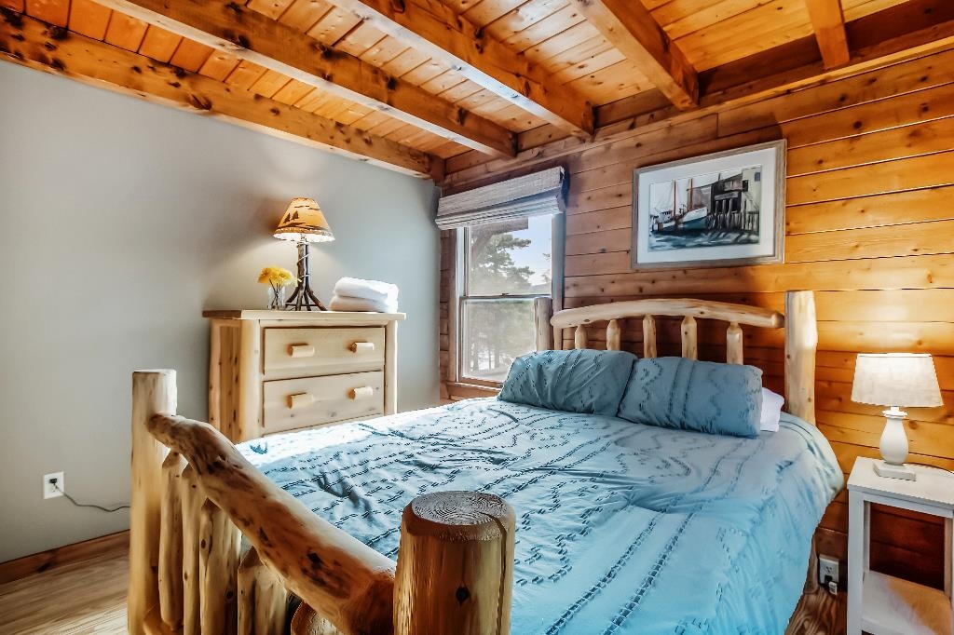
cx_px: 477
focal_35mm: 15
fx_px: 397
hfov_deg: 100.4
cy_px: 318
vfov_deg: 77.3
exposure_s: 1/160
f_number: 8
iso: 640
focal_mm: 10
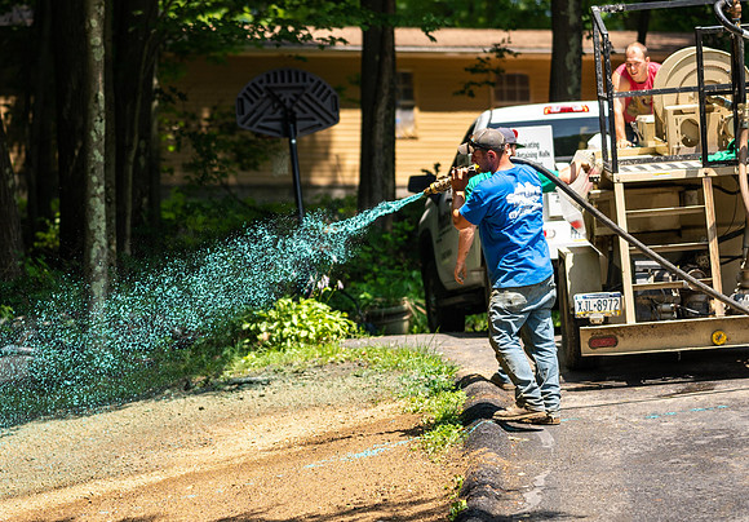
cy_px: 212
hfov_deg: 13.4
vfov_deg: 9.3
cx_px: 259
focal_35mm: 151
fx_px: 3192
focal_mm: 85
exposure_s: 1/3200
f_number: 1.8
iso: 100
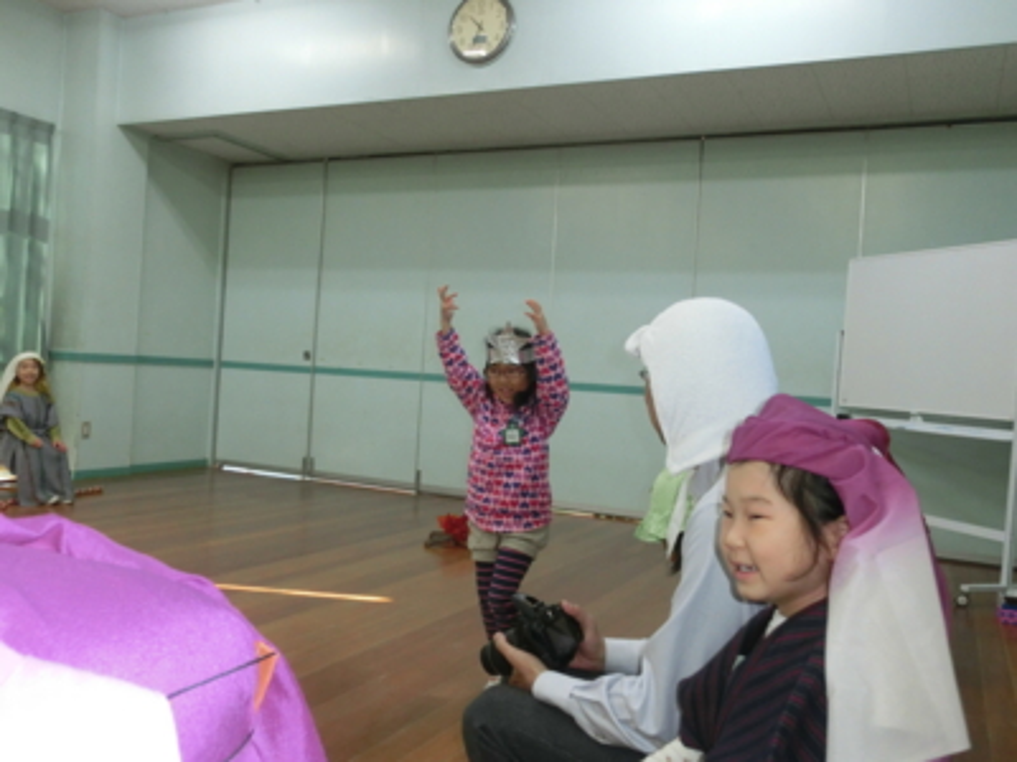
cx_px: 508
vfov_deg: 46.8
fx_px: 881
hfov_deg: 60.0
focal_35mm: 30
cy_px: 381
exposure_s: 1/80
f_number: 3.5
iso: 400
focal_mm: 5.36
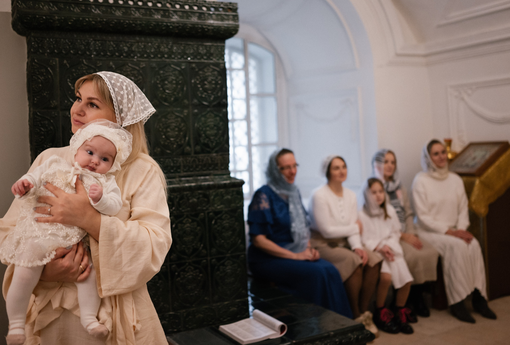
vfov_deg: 33.9
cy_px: 151
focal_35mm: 40
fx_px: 565
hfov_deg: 48.5
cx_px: 236
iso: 1000
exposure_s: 1/250
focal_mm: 35
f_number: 1.8
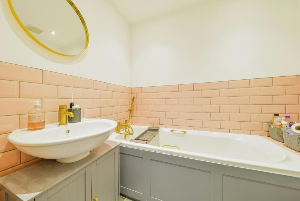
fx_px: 100
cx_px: 150
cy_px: 100
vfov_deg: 90.1
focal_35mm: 12
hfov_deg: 112.6
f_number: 10
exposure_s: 1/3
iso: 200
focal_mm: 12
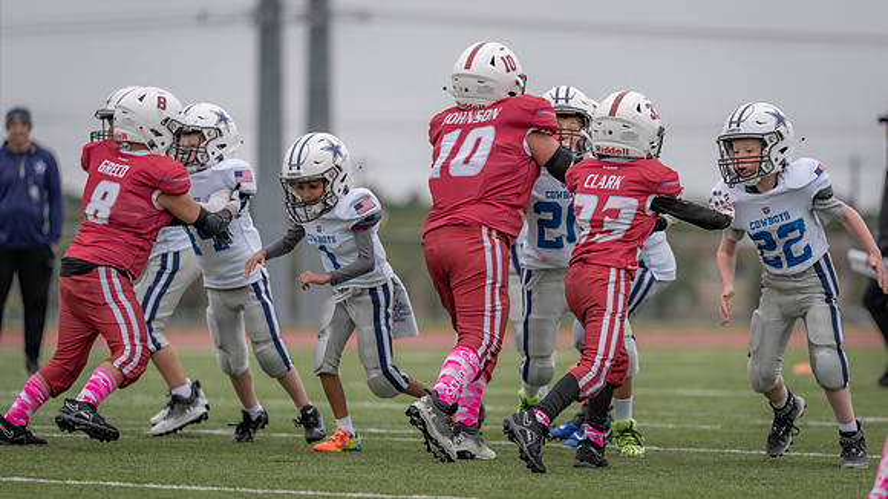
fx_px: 6154
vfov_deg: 4.6
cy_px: 268
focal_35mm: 261
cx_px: 528
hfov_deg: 8.3
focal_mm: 200
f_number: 2.8
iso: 200
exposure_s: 1/1250
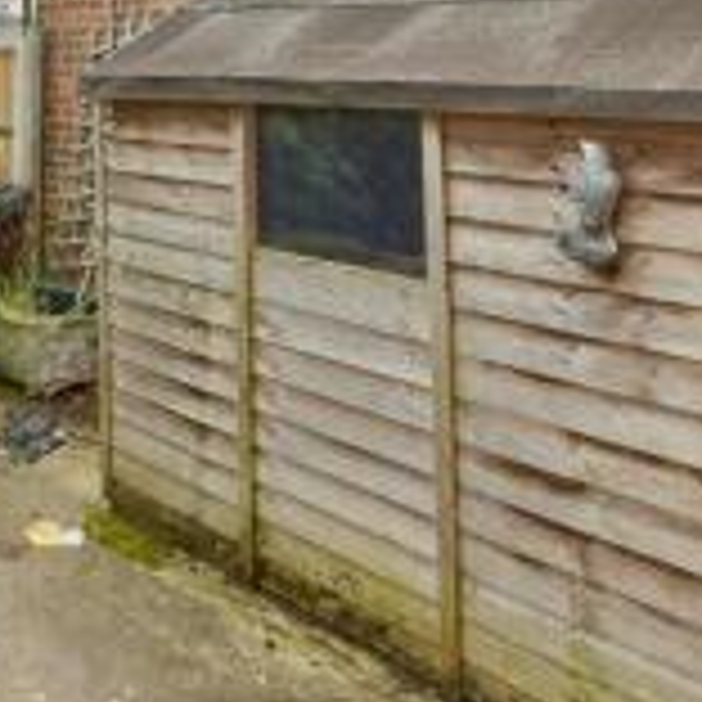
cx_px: -216
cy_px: 65
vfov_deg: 39.6
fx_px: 895
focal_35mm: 39
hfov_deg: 32.2
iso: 500
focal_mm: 10
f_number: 9
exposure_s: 1/500
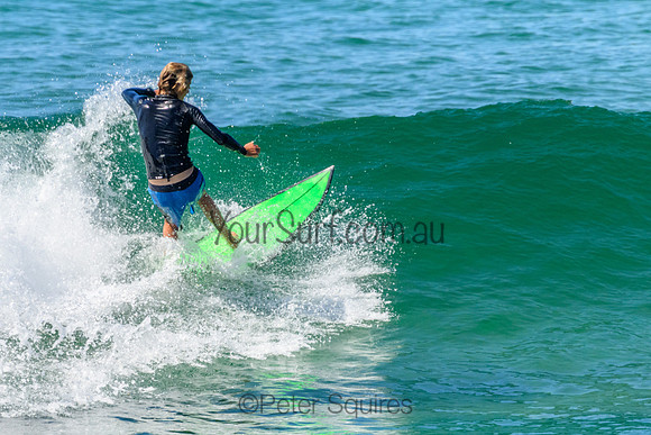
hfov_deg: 1.9
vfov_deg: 1.3
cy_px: 207
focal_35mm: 1101
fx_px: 19906
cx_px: 221
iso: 1250
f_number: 11
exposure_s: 1/2000
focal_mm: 800
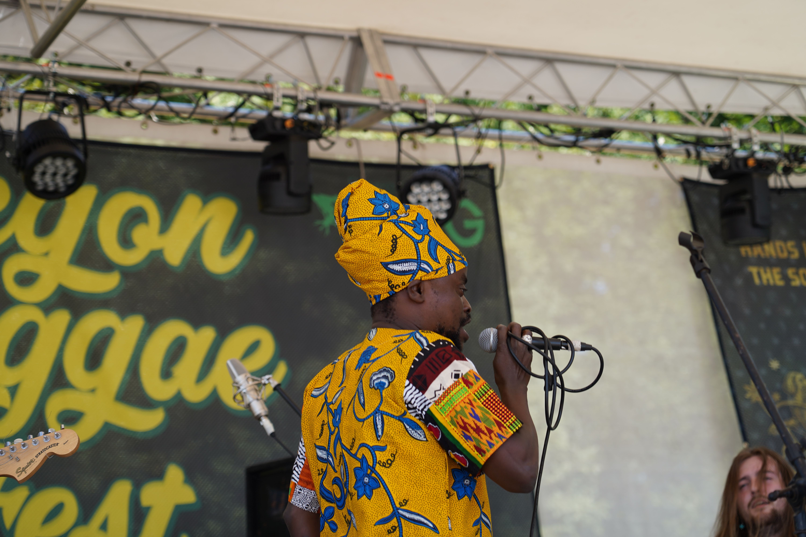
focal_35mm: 105
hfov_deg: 19.5
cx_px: 403
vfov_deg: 13.0
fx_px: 2351
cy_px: 268
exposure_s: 1/250
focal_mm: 105
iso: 100
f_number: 4.5
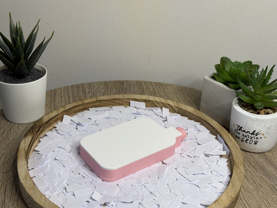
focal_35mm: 48
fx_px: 384
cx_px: 138
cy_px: 104
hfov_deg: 39.7
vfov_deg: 30.3
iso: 80
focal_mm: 6.8
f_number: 1.8
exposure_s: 1/100
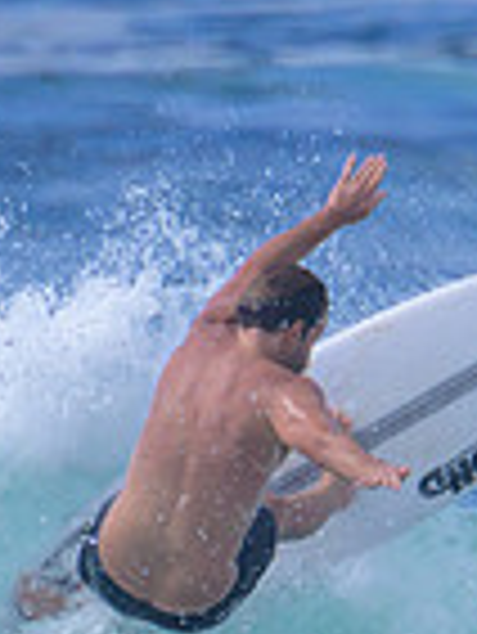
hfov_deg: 0.3
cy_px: 928
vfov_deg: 0.5
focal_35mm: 4330
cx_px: 605
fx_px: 79435
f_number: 11
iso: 560
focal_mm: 800
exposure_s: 1/2000
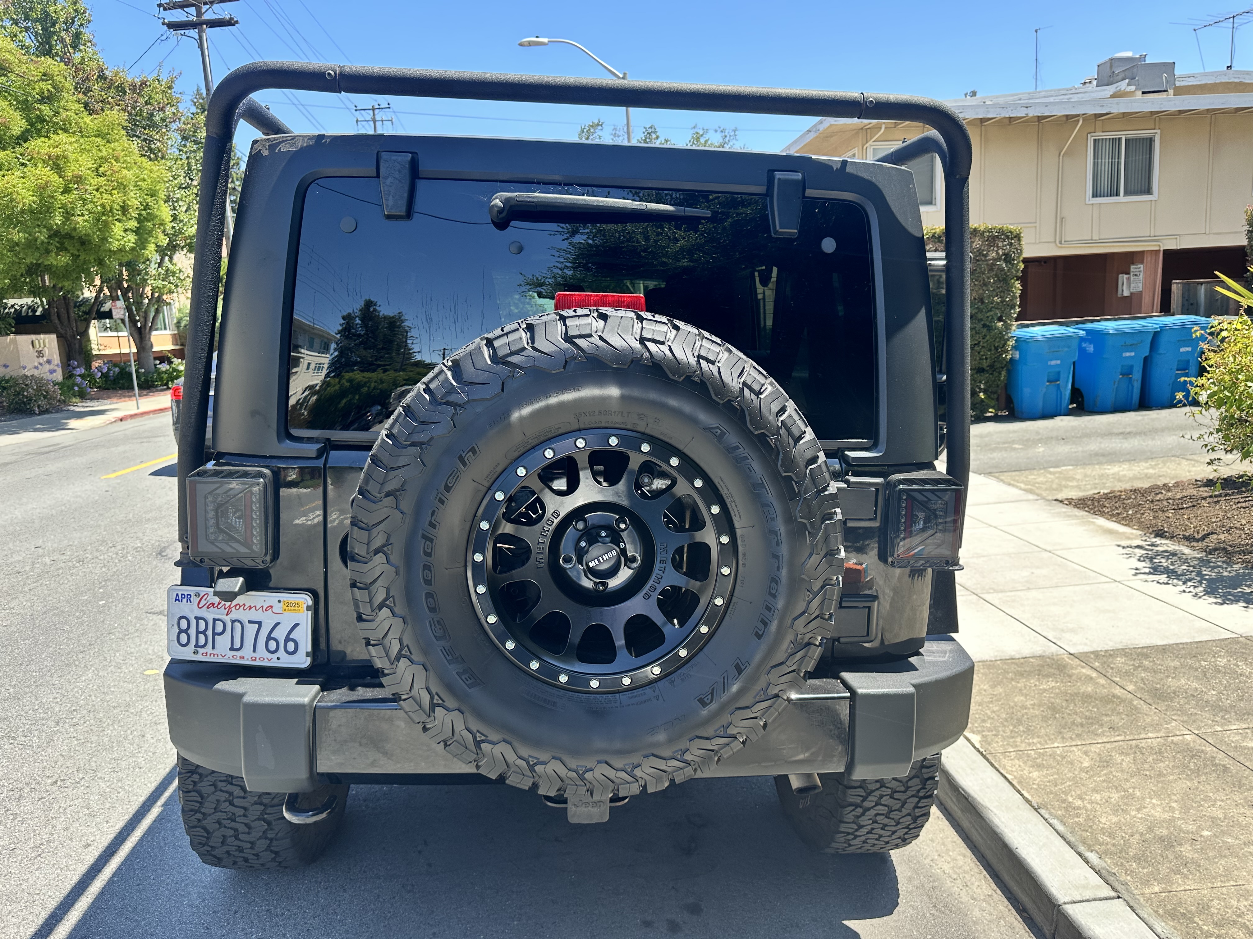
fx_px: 869
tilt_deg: -9.0
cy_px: 470
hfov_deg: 71.6
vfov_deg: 56.8
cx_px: 626
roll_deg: +2.5
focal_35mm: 24
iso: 80
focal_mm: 6.86
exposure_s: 1/1062
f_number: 1.78
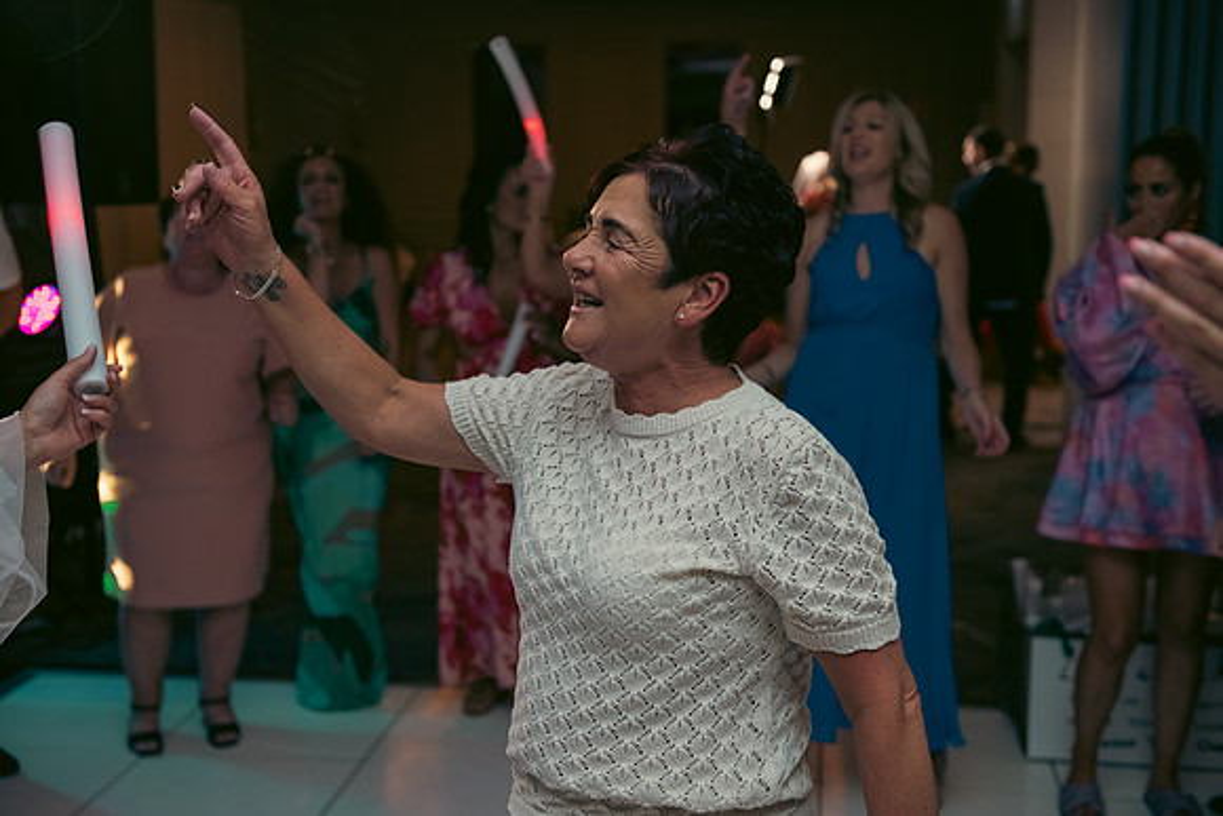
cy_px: 408
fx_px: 1631
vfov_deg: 28.1
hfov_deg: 41.1
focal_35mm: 48
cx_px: 612
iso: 800
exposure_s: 1/160
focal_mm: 48
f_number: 3.5
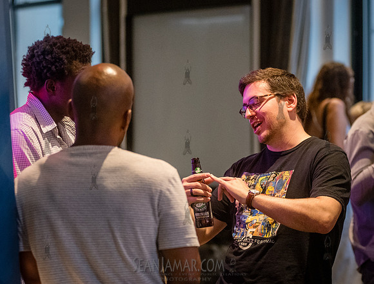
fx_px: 1561
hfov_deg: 13.7
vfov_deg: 10.4
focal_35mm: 144
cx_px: 208
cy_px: 144
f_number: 3.5
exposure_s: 1/320
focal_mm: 105
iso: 6400
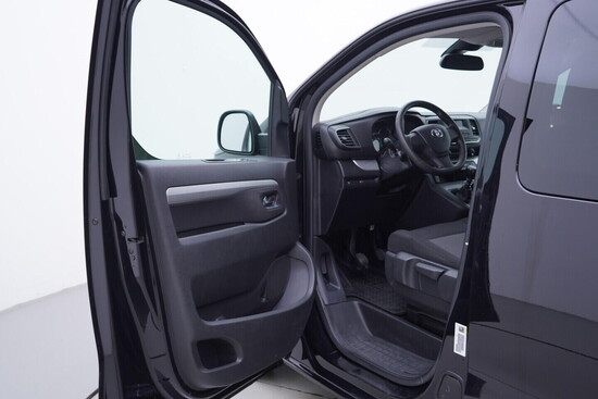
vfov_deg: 36.9
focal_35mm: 36
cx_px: 299
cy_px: 200
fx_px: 598
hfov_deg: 53.1
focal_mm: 24
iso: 125
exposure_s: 1/50
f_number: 3.2
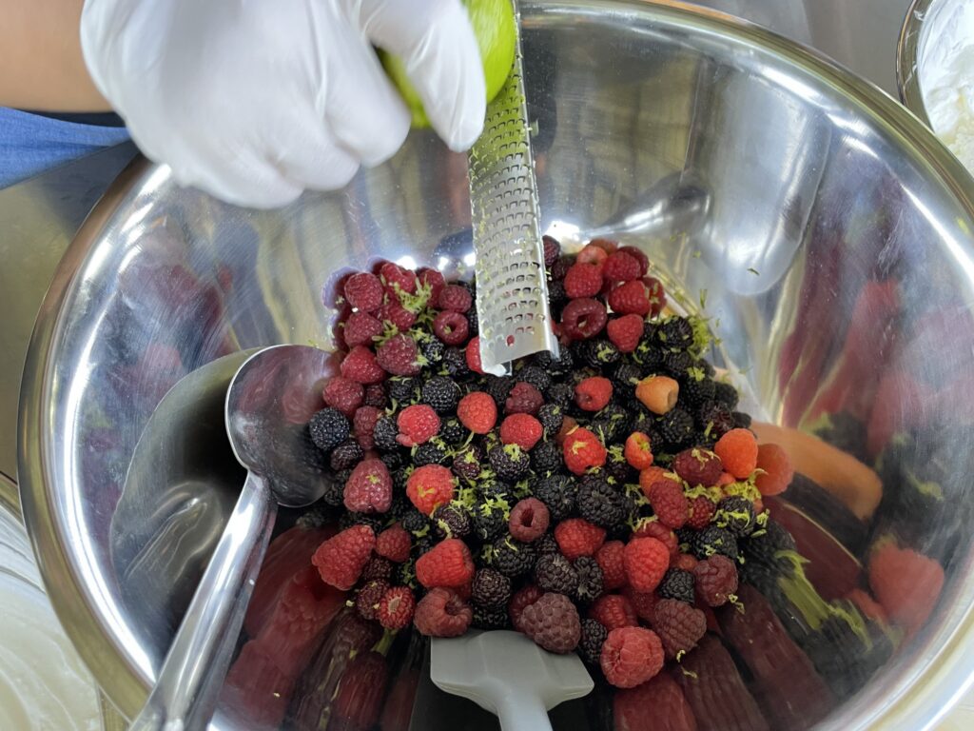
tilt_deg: -60.5
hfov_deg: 67.3
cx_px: 487
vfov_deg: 53.1
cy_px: 366
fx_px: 732
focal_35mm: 26
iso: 125
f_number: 1.6
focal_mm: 4.2
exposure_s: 1/70
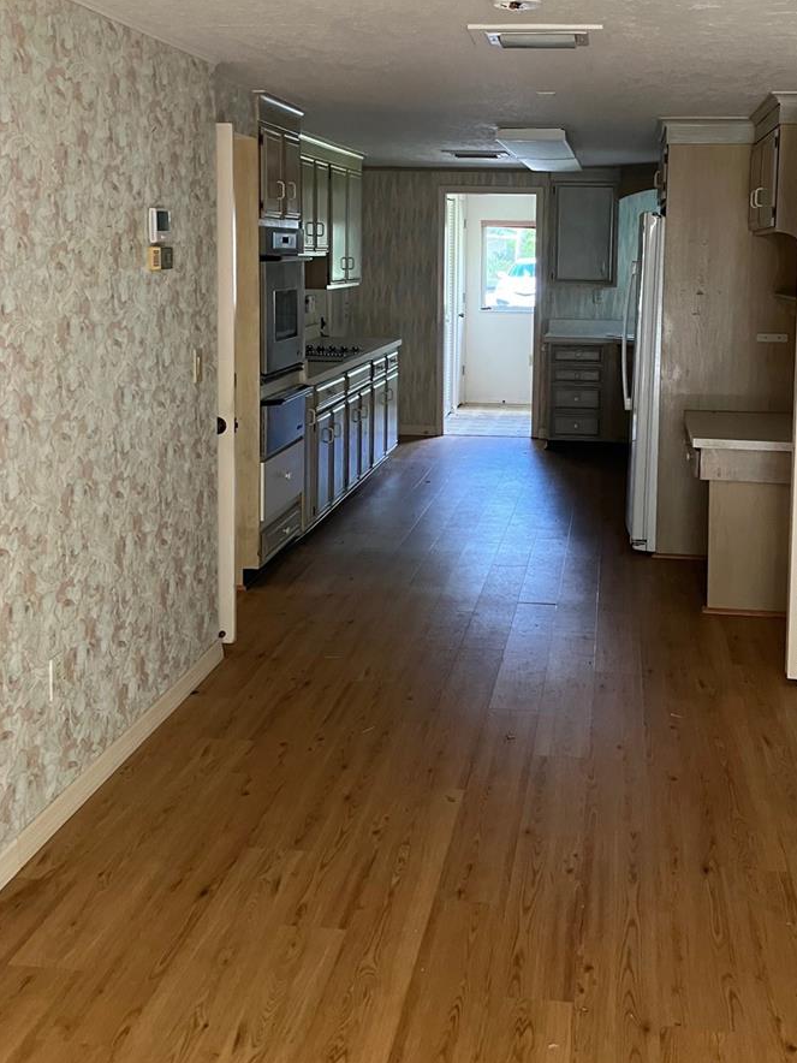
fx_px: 1167
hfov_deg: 37.5
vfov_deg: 48.3
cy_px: 372
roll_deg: -0.1
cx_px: 500
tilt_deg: -4.0
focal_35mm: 38
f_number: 1.8
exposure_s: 1/60
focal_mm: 3.99
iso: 200
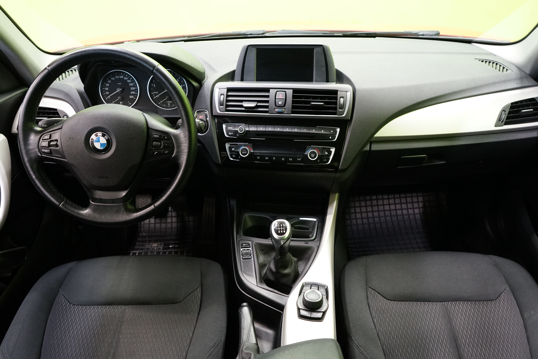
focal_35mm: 29
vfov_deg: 45.0
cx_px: 269
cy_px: 180
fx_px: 433
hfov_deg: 63.7
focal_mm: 29
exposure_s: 1/20
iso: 3200
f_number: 5
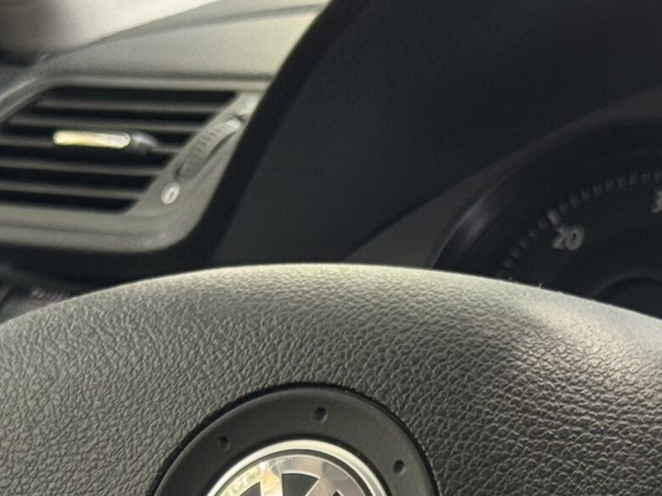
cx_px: 387
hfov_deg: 12.5
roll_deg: -0.2
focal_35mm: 158
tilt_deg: -18.1
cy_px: 805
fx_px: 3021
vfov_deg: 9.1
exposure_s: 1/159
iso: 64
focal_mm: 6.76
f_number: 1.78
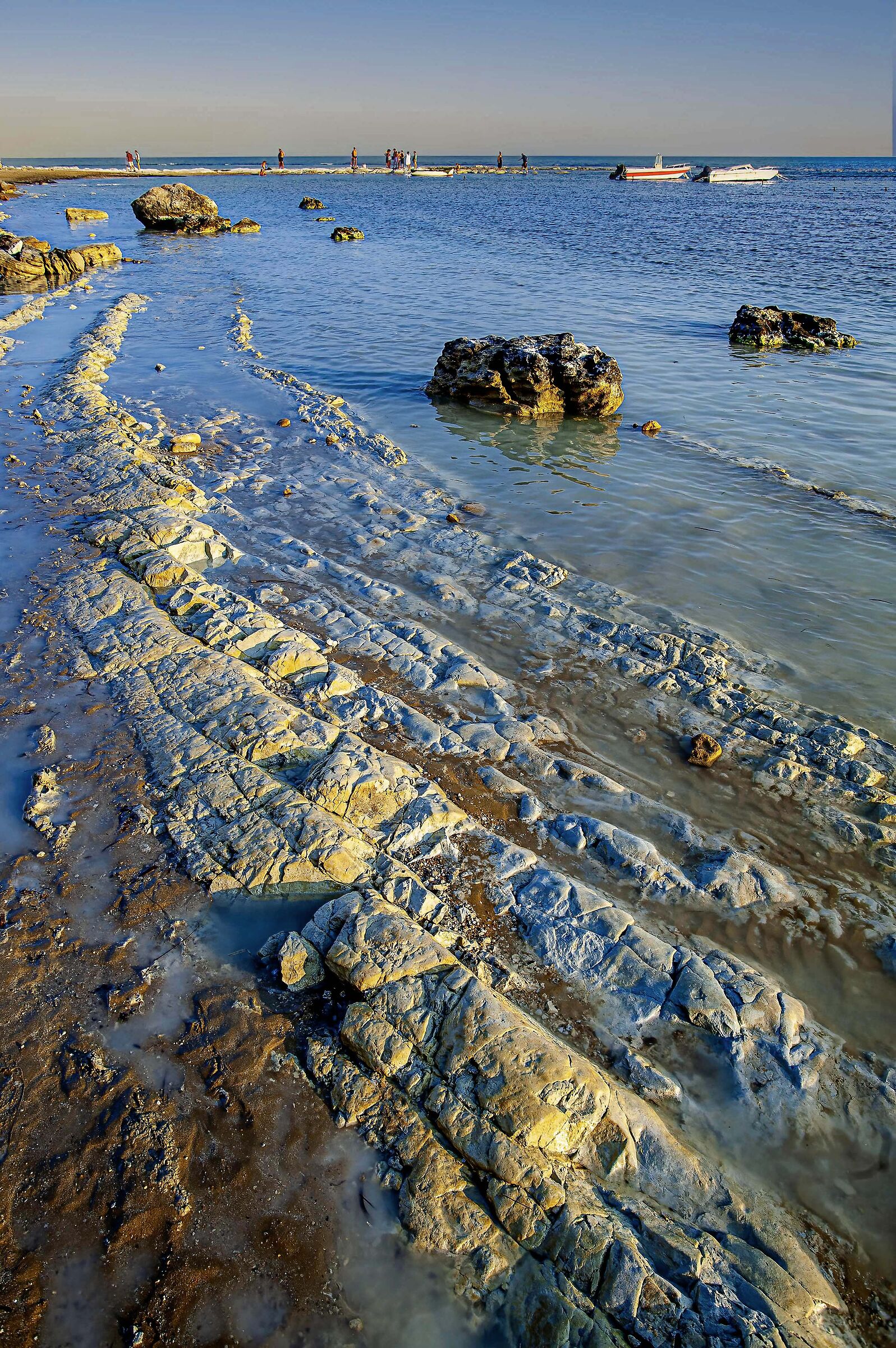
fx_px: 1196
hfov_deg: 41.1
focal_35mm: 32
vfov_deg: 58.7
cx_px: 448
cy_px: 674
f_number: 9
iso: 250
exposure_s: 1/60
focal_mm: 32
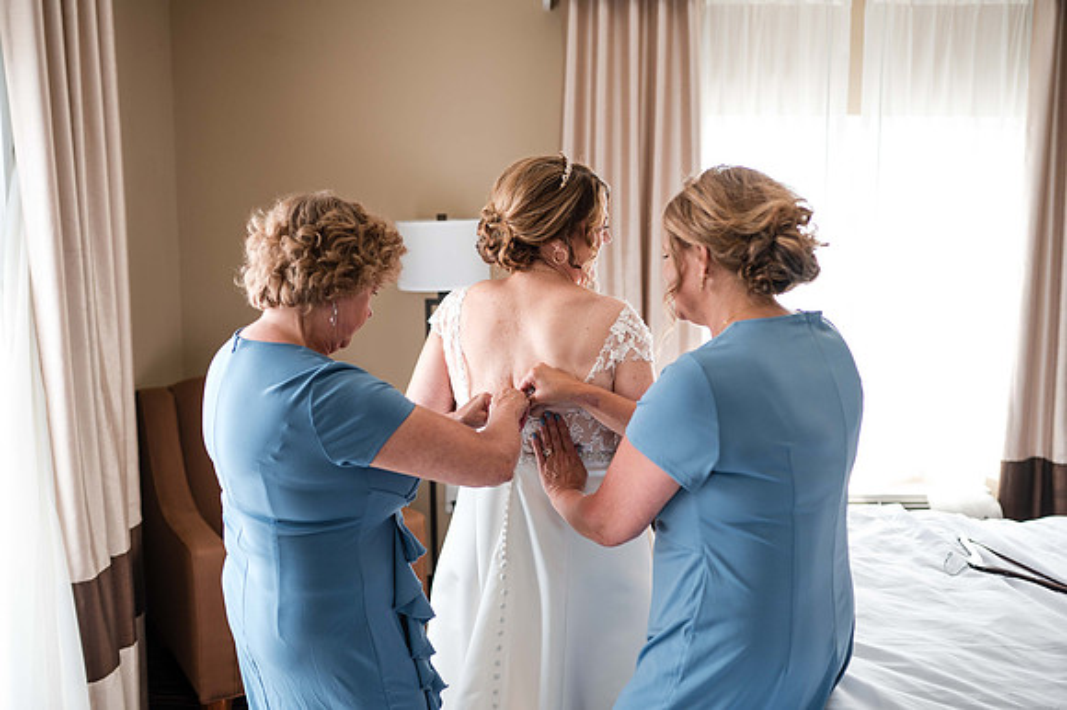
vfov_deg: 35.4
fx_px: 1111
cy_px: 336
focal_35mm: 38
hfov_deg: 51.3
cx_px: 538
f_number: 2.2
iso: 200
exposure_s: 1/200
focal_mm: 35
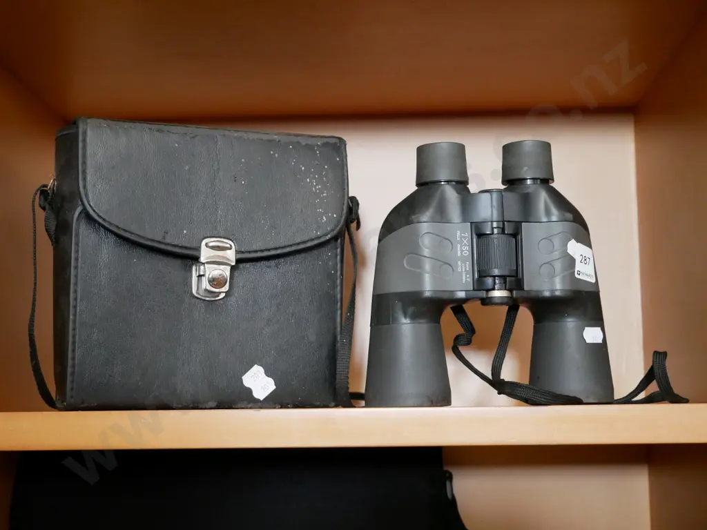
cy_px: 265
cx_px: 354
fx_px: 1144
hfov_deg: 34.3
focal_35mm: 56
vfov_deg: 26.1
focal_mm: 28
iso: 3200
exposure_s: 1/30
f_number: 4.7
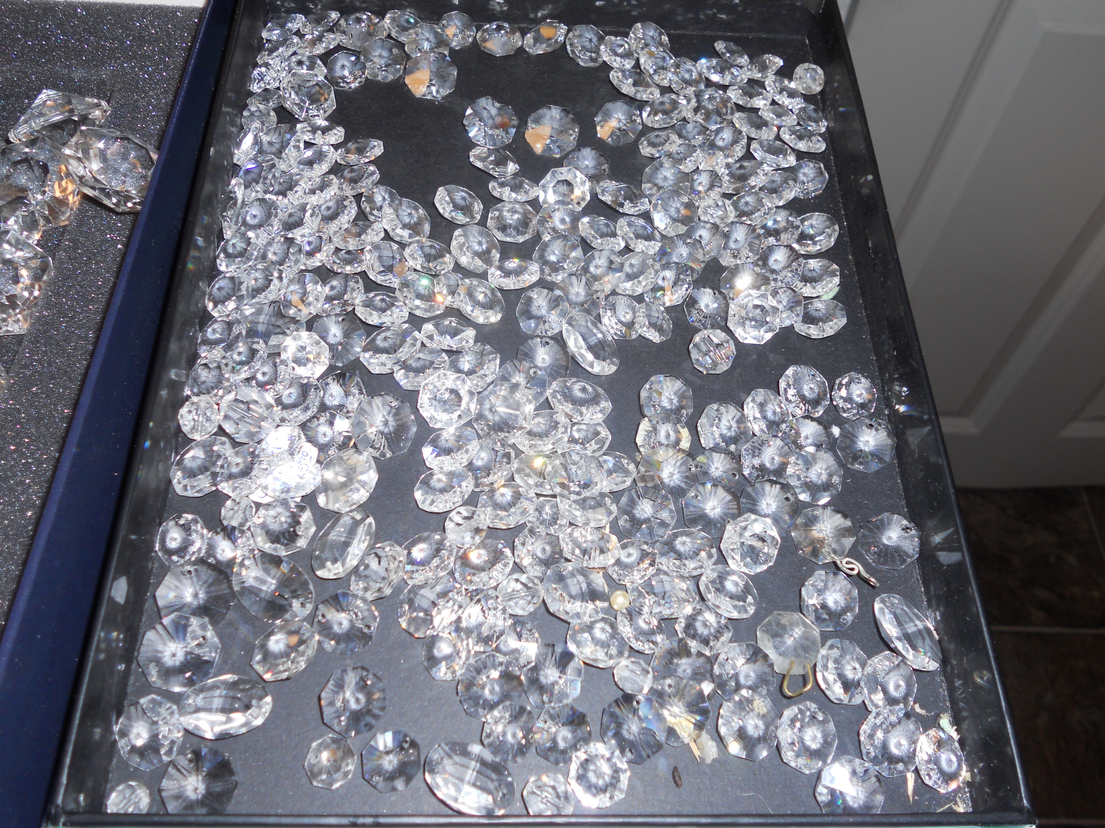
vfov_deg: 44.2
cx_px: 552
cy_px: 414
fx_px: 1021
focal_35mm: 32
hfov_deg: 56.8
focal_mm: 5.8
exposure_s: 1/25
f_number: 3.5
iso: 80
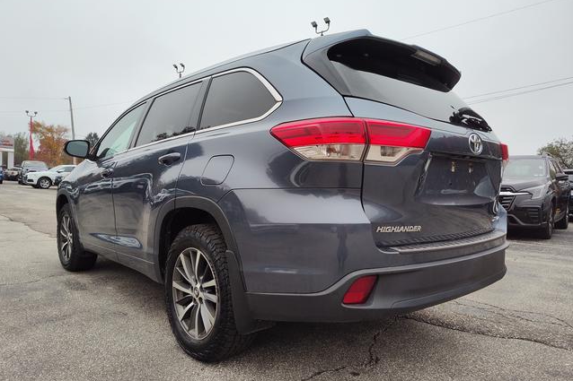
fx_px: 382
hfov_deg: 73.8
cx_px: 286
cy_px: 203
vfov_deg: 53.1
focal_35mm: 24
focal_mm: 5.56
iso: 100
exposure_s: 1/284
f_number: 1.88
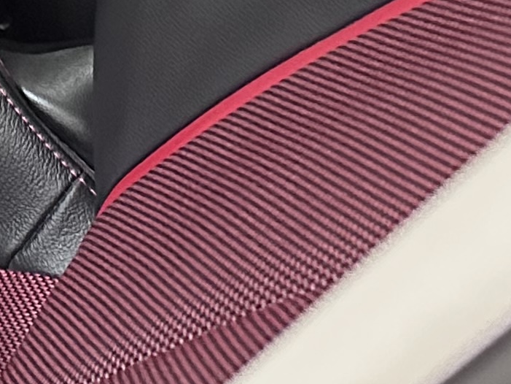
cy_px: -696
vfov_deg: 9.1
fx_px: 2037
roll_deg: -2.1
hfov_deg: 11.2
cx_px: -834
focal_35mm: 138
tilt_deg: -32.6
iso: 1000
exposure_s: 1/41
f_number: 1.78
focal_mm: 6.86
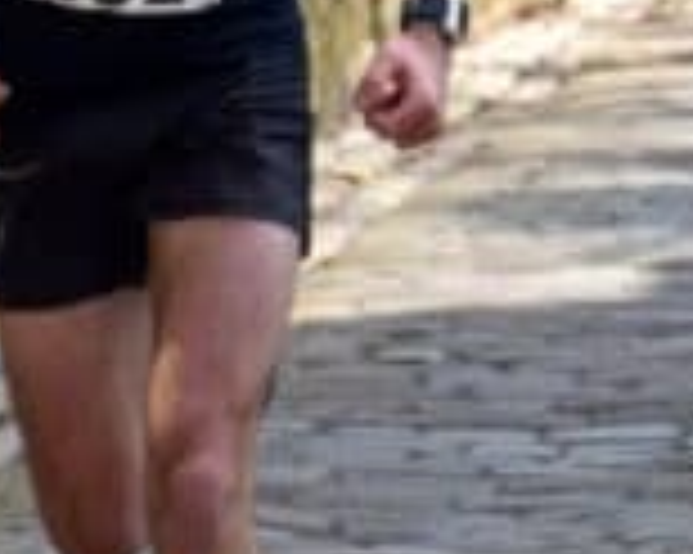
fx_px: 8076
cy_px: 41
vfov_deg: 3.9
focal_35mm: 394
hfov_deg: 4.9
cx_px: 508
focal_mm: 56
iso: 400
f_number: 4.8
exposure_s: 1/1000
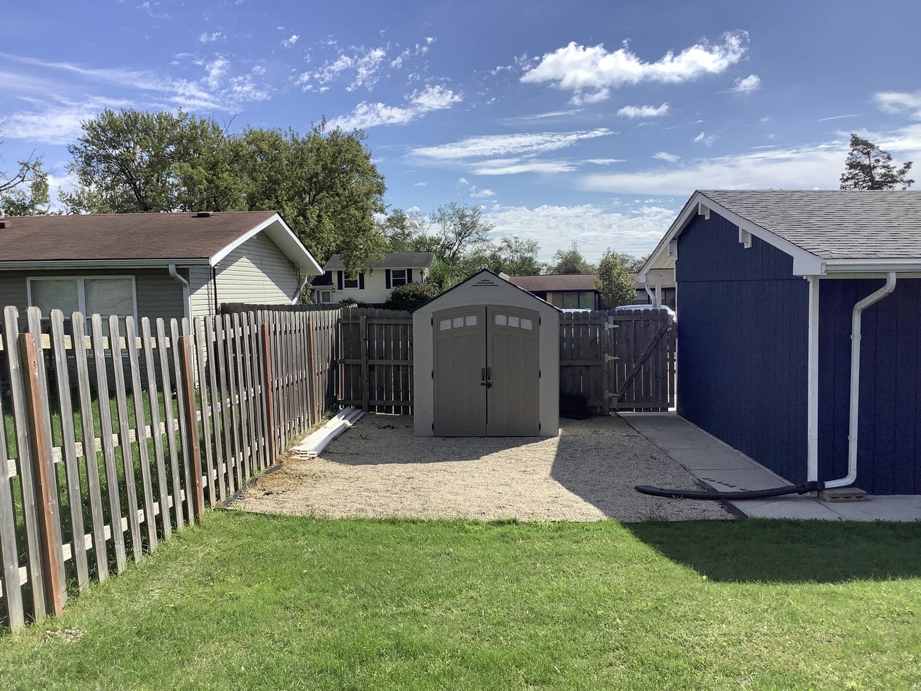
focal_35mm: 31
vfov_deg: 45.4
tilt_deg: -5.9
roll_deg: +0.0
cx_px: 460
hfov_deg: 58.4
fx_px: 825
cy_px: 346
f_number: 2.4
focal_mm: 3.3
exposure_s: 1/1988
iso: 25
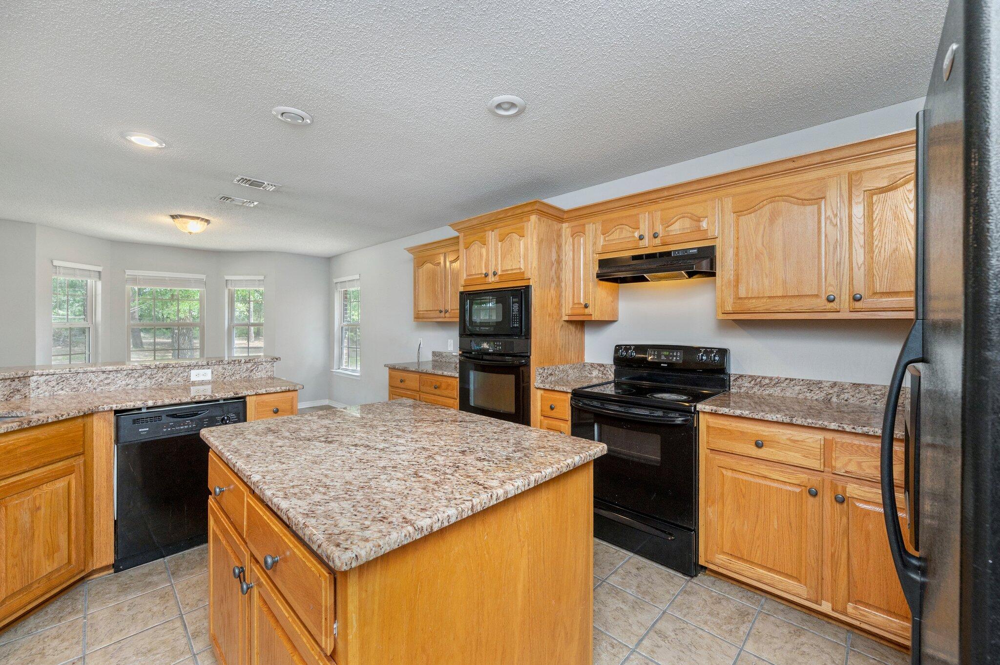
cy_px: 332
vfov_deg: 81.1
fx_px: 389
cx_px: 500
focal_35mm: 14
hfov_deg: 104.3
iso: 500
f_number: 6.3
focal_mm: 14
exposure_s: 1/50
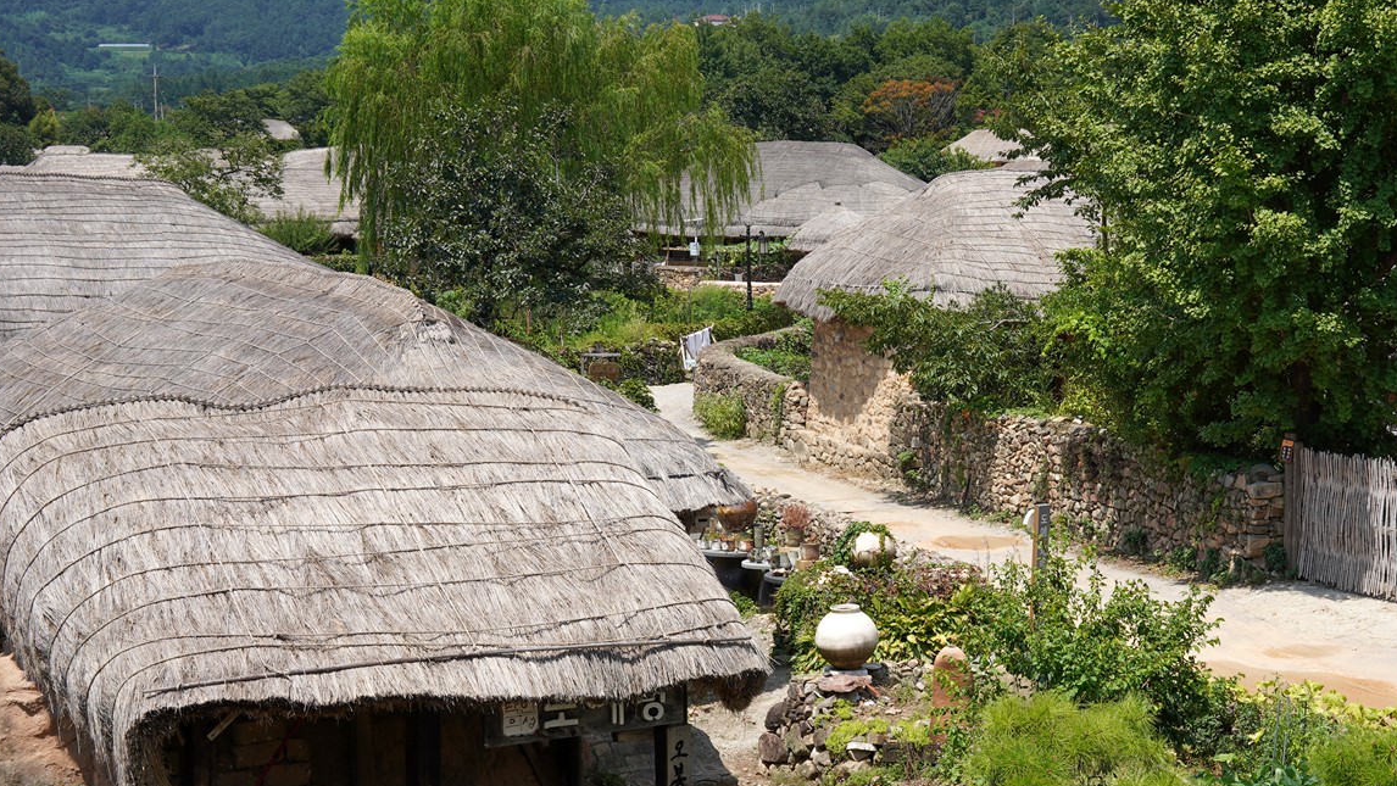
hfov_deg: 32.6
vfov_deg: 18.7
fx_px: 2371
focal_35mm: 64
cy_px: 593
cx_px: 933
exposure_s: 1/100
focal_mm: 35
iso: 100
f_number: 13
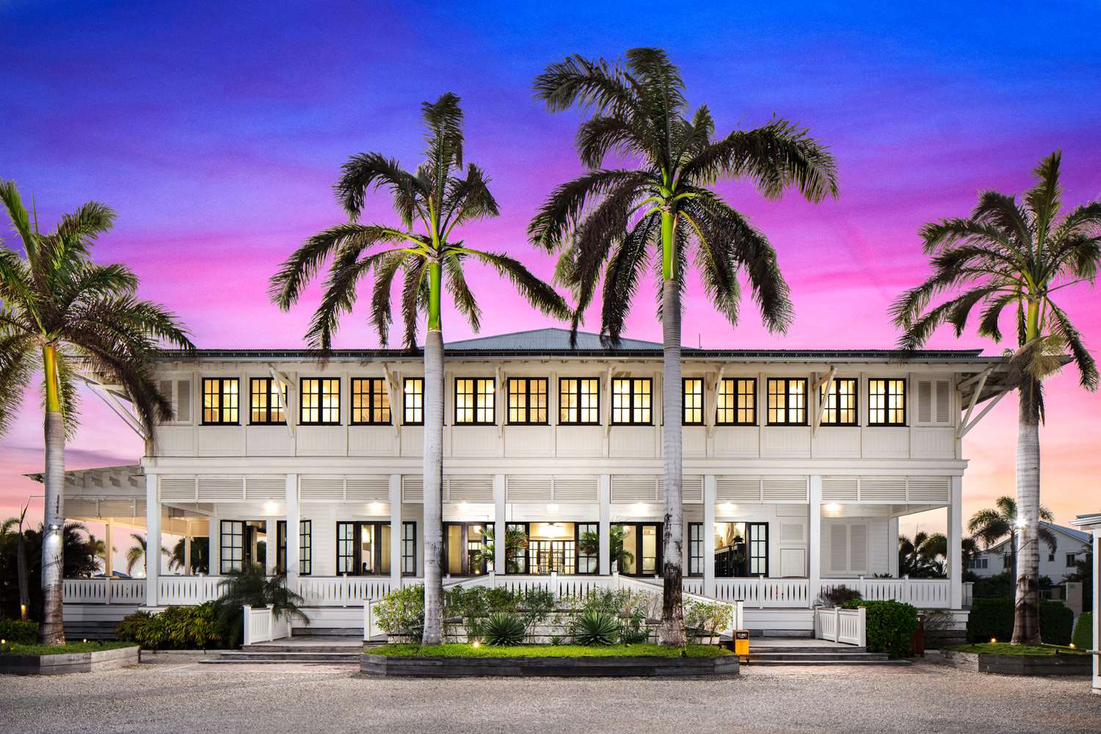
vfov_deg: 53.1
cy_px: 367
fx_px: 734
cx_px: 550
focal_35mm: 24
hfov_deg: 73.7
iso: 320
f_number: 7.1
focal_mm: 24
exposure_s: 1/40
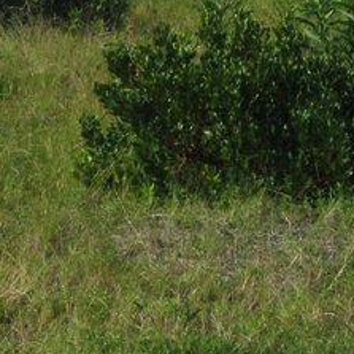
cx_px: -27
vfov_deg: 5.4
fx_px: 3702
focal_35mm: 320
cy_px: -86
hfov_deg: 5.5
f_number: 9.4
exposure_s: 1/251
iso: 50
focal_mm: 17.1
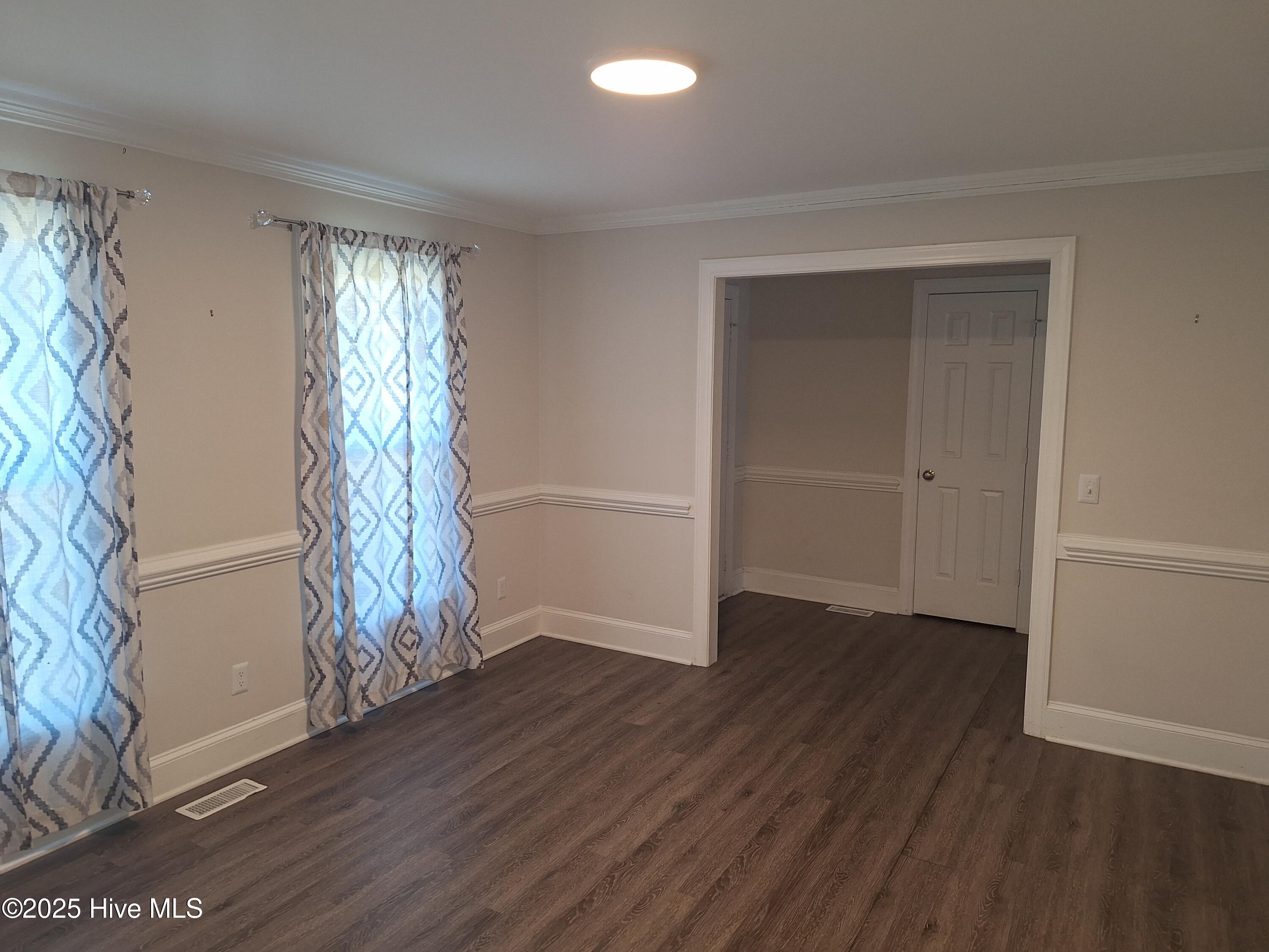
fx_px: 843
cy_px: 476
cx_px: 634
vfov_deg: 58.9
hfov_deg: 73.9
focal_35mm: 23
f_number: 1.8
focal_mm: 5.54
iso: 80
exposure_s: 1/40
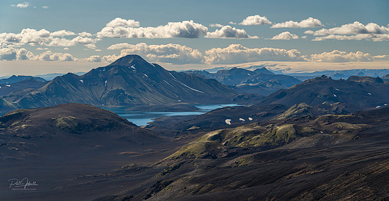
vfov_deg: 12.0
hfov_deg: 22.9
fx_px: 959
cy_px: 118
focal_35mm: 95
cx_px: 194
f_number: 7.1
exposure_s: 1/250
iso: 100
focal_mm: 88
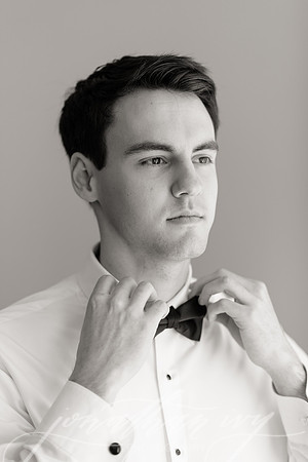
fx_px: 1091
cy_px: 231
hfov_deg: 16.1
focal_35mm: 85
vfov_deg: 23.9
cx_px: 154
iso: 400
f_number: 2.2
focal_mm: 85
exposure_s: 1/1000
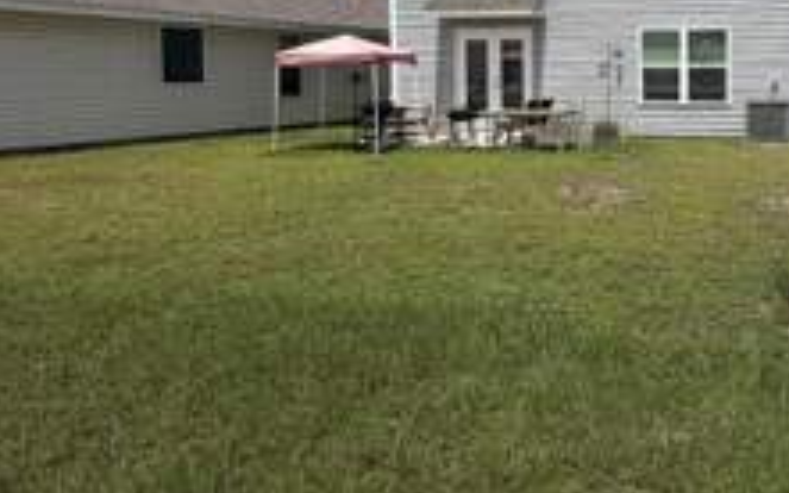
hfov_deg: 43.2
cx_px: 675
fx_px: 924
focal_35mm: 43
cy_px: 125
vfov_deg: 29.4
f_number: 2.2
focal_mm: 2.22
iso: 20
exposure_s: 1/1497
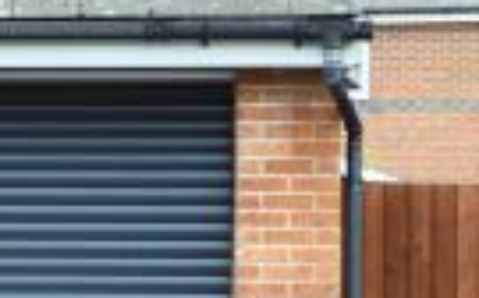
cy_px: 83
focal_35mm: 248
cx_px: -710
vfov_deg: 5.3
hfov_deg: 7.8
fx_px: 3233
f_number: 6.3
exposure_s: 1/500
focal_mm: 32
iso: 640
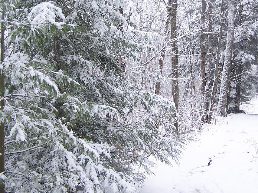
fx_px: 417
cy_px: 61
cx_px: 172
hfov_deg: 34.0
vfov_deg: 25.9
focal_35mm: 56
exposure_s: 1/80
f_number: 2.8
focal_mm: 6.3
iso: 80
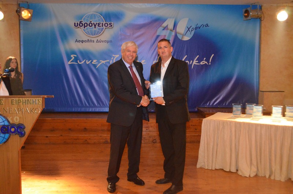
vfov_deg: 36.7
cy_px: 97
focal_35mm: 36
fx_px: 292
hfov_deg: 53.2
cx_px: 146
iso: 6400
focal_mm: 24
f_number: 4
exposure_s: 1/180
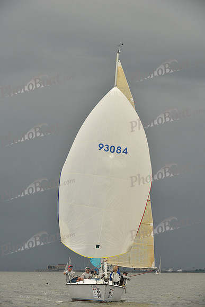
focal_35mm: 200
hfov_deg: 6.9
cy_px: 154
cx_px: 102
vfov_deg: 10.3
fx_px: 1707
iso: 400
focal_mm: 200
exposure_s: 1/1000
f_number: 9
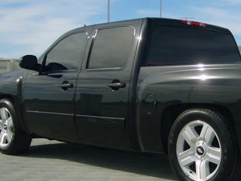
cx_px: 191
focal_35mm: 67
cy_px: 105
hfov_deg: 28.4
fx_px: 466
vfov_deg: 21.9
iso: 50
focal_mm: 5.8
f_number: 7.1
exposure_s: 1/250
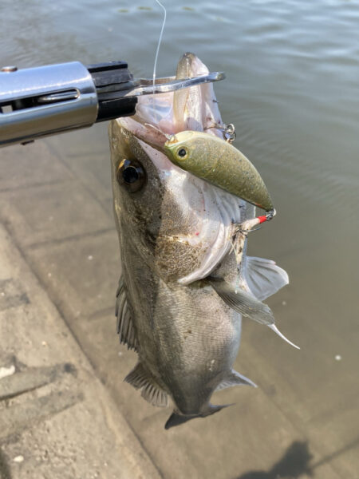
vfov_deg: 63.4
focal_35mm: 28
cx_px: 180
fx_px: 387
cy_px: 240
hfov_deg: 49.7
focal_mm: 3.99
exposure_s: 1/873
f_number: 1.8
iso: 20
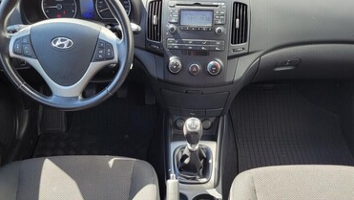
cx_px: 191
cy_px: 130
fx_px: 394
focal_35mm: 42
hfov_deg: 48.3
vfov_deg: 28.2
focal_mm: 5.4
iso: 40
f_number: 1.8
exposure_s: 1/154
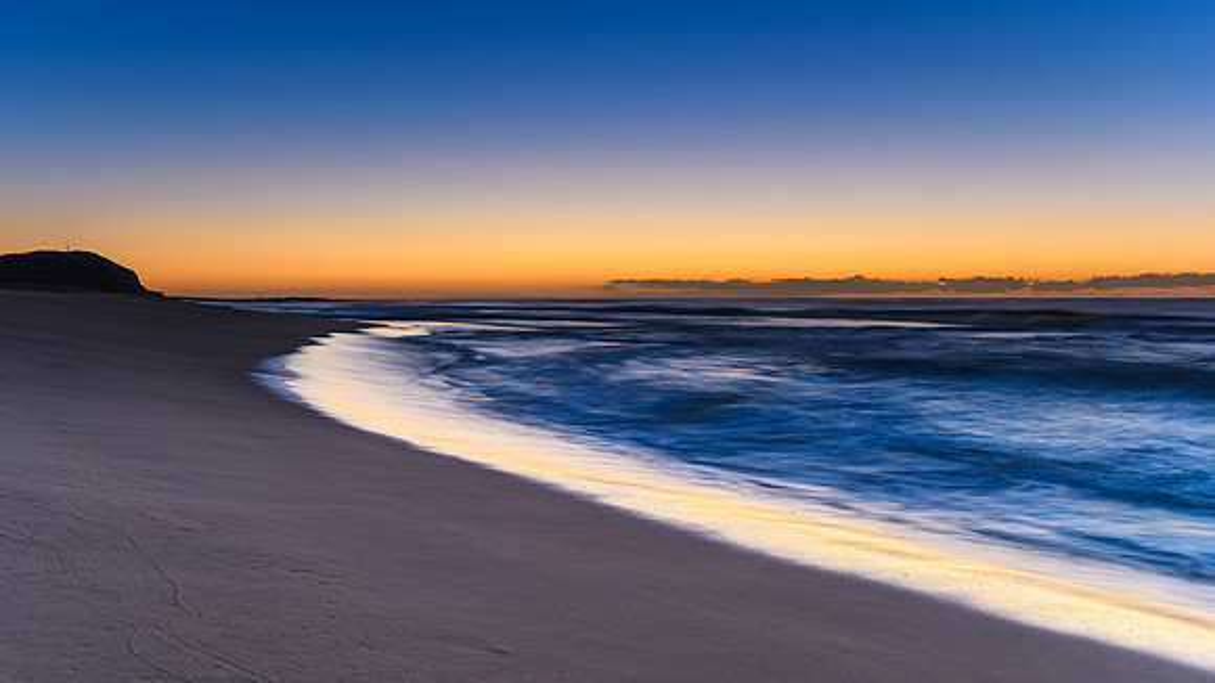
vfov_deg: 31.9
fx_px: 1195
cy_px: 364
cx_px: 568
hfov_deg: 53.9
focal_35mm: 37
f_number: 6.3
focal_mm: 22
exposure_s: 2
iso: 200
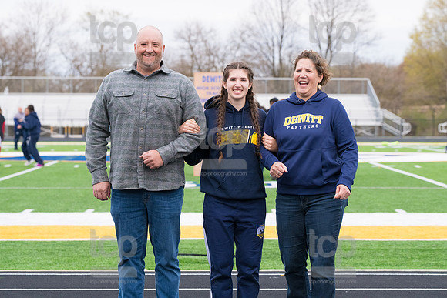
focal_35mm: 107
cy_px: 139
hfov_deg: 19.1
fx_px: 1329
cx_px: 233
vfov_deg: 12.8
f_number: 5
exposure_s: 1/2000
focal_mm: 100
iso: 1600
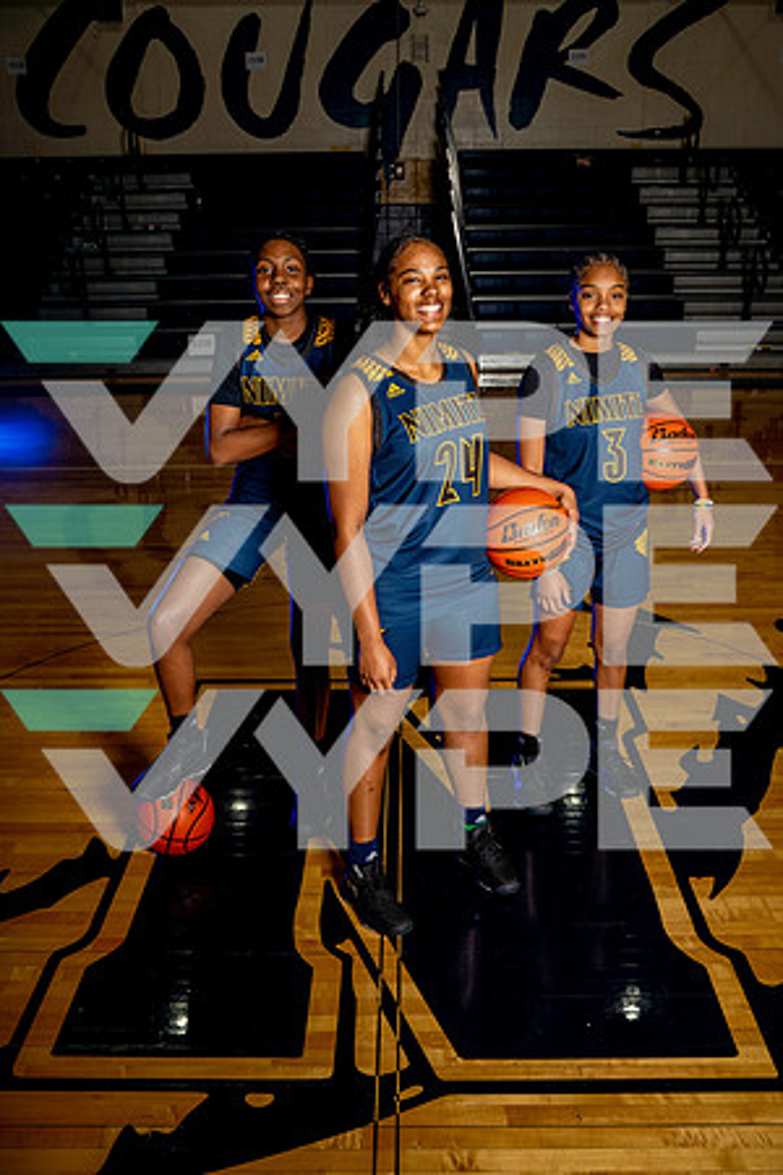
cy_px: 588
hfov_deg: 37.9
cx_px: 392
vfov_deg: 54.4
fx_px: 1142
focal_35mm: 35
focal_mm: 35
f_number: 6.3
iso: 64
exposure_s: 1/250
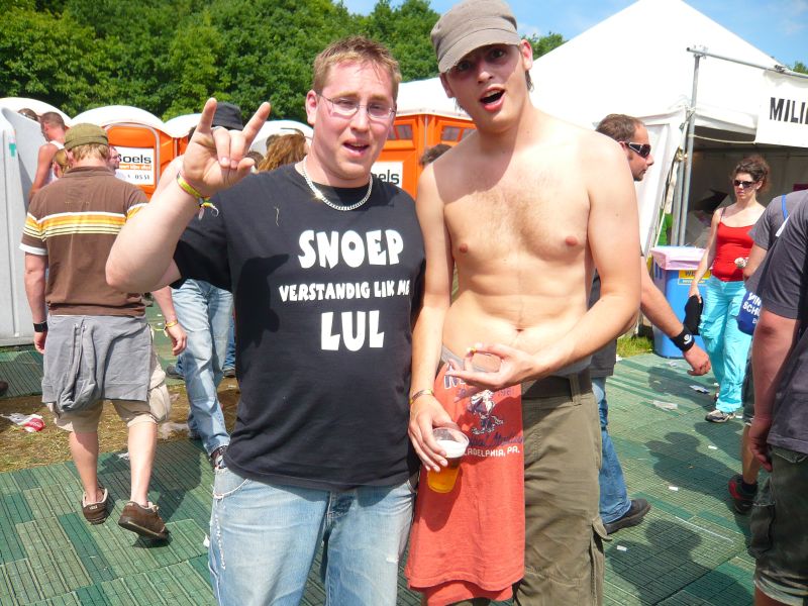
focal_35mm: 28
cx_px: 404
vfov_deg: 49.7
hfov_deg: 63.4
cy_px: 303
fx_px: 654
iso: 100
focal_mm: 4.6
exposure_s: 1/1000
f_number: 2.8
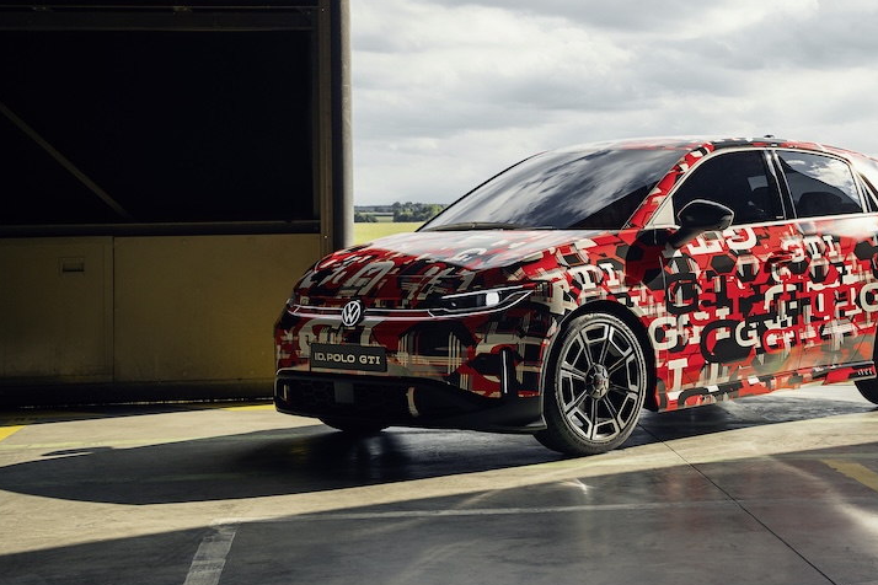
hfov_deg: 27.0
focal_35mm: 75
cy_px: 170
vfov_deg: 18.2
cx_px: 577
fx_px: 1821
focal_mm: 44.4
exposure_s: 1/60
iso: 125
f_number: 8
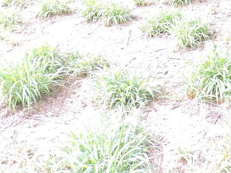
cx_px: 218
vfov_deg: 21.4
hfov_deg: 29.2
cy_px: -44
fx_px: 420
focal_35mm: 63
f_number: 3
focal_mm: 4.3
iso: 100
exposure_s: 1/60
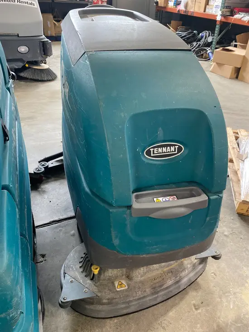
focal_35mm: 26
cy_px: 166
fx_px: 249
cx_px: 124
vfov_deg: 67.3
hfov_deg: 53.1
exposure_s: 1/60
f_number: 1.8
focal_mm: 4.25
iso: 160
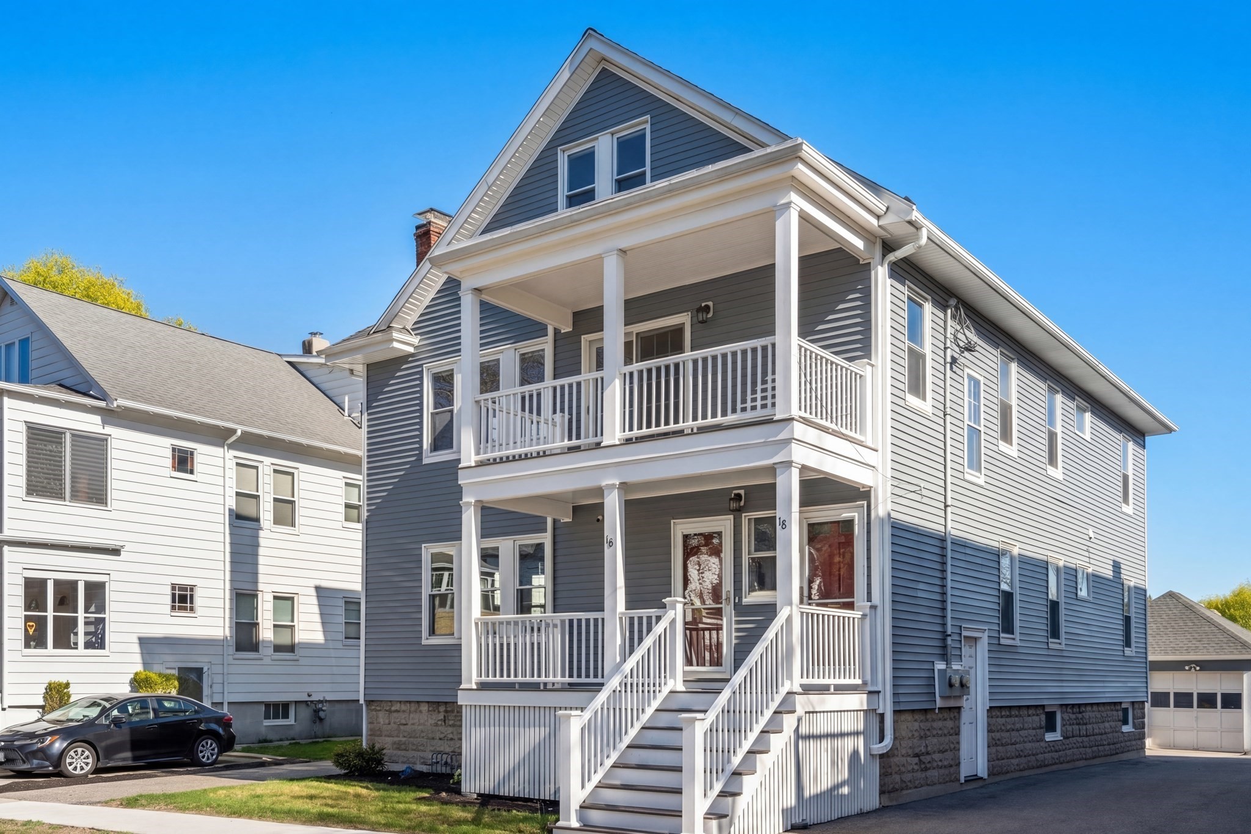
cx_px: 626
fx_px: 1077
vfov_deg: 42.3
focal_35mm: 31
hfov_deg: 60.3
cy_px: 417
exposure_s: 1/1000
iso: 400
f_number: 7.1
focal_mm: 31
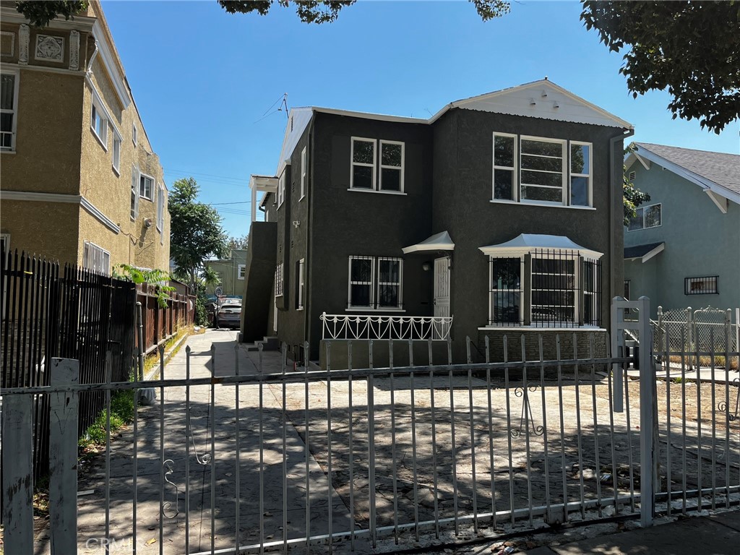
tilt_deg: +2.9
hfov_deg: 67.3
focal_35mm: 26
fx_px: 556
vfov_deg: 53.1
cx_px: 370
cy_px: 278
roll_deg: -0.3
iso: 50
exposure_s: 1/1992
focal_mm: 5.1
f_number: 1.6
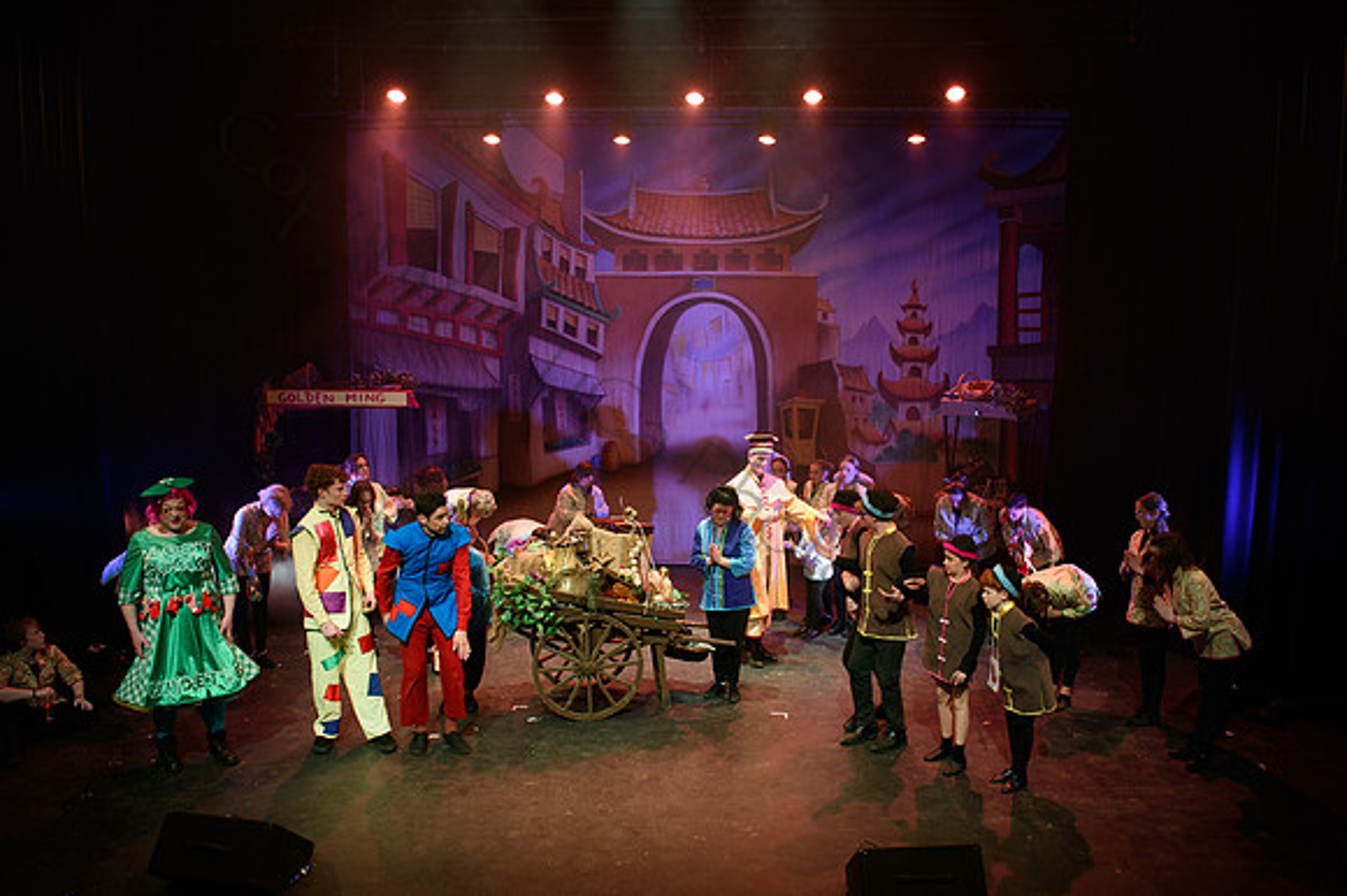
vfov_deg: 42.9
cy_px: 486
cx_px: 745
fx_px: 1140
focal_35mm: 30
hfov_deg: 61.0
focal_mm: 27
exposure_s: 1/60
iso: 1250
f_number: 5.6
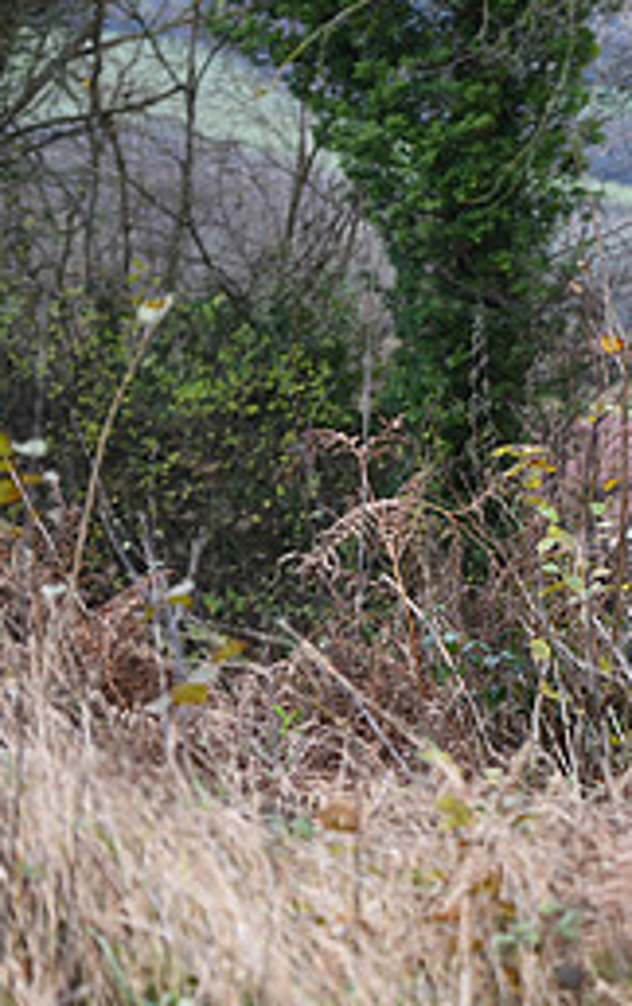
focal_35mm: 256
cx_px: 1112
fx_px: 7031
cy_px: 663
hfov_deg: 5.1
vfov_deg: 8.2
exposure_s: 1/1000
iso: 1000
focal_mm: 112
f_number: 3.5
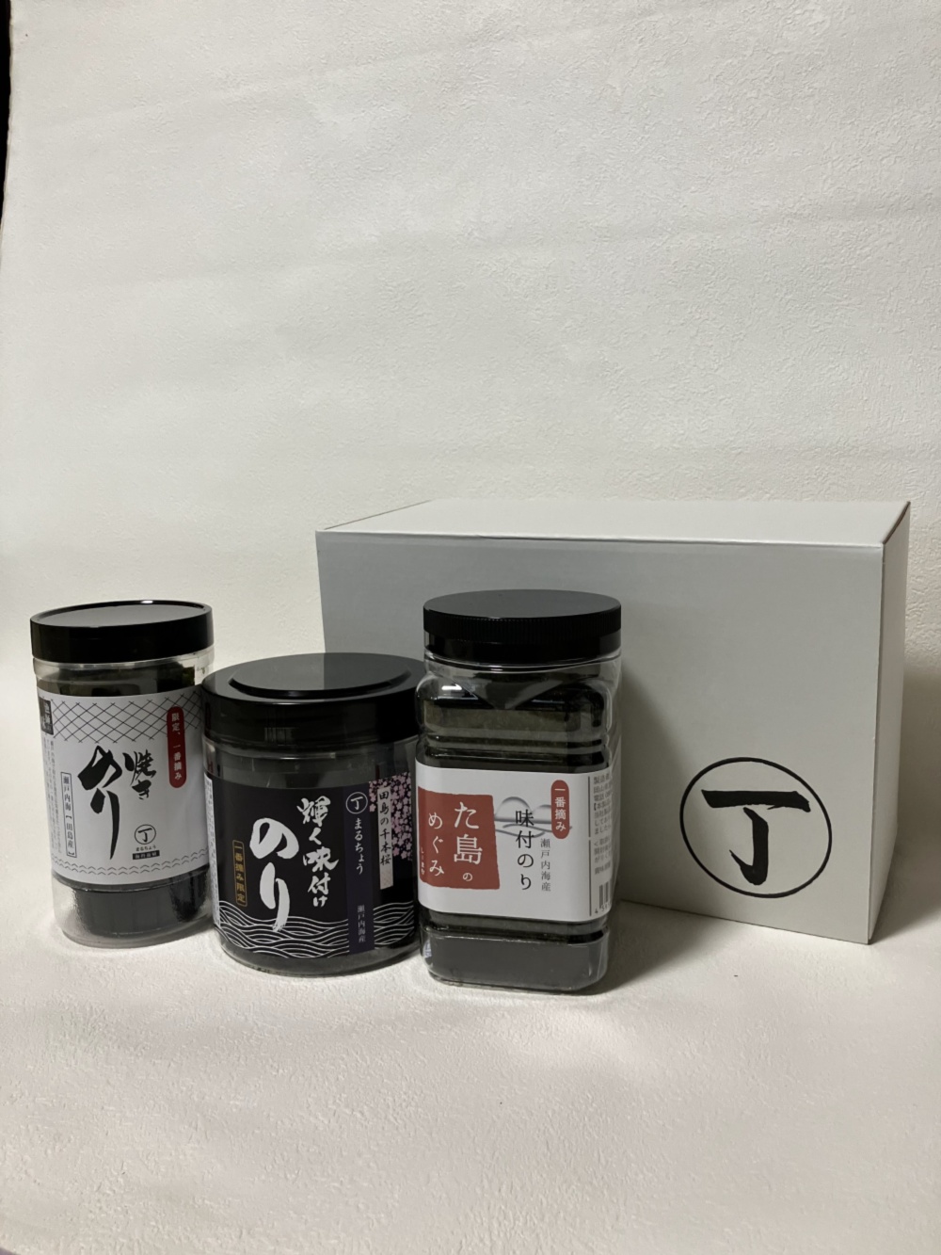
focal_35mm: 28
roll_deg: +1.6
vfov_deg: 63.4
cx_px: 470
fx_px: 1015
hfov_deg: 49.8
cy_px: 628
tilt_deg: -9.3
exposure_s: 1/60
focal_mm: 3.99
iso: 250
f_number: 1.8
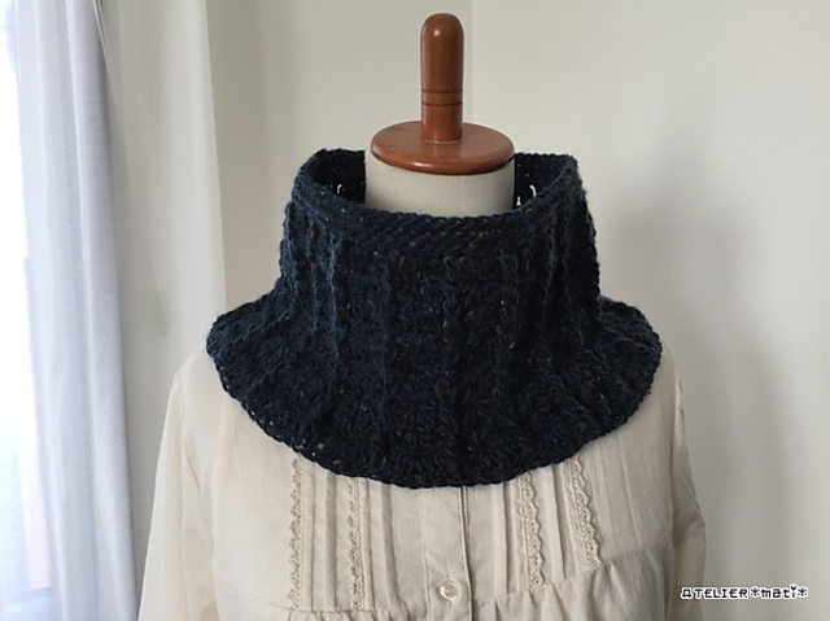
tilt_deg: -4.7
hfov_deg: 61.7
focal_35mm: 29
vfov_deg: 48.2
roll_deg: +0.7
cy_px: 310
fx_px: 695
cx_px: 415
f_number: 2.2
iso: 50
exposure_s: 1/120
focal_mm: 4.15
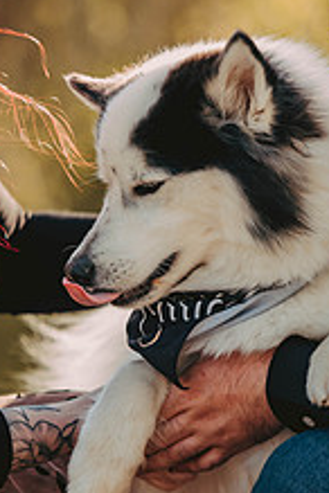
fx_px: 5209
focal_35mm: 380
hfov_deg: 3.6
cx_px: 196
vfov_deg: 5.4
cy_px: 297
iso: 400
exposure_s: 1/640
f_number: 2.8
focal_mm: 185
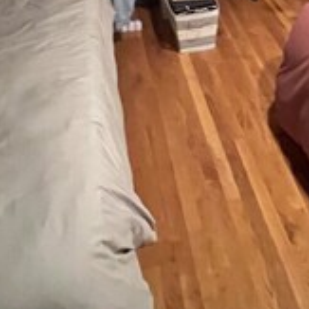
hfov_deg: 35.3
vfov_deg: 27.5
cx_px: 230
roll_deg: +2.9
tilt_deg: -12.5
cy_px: -129
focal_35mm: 47
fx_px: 475
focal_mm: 1.57
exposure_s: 1/30
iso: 1000
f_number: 1.8
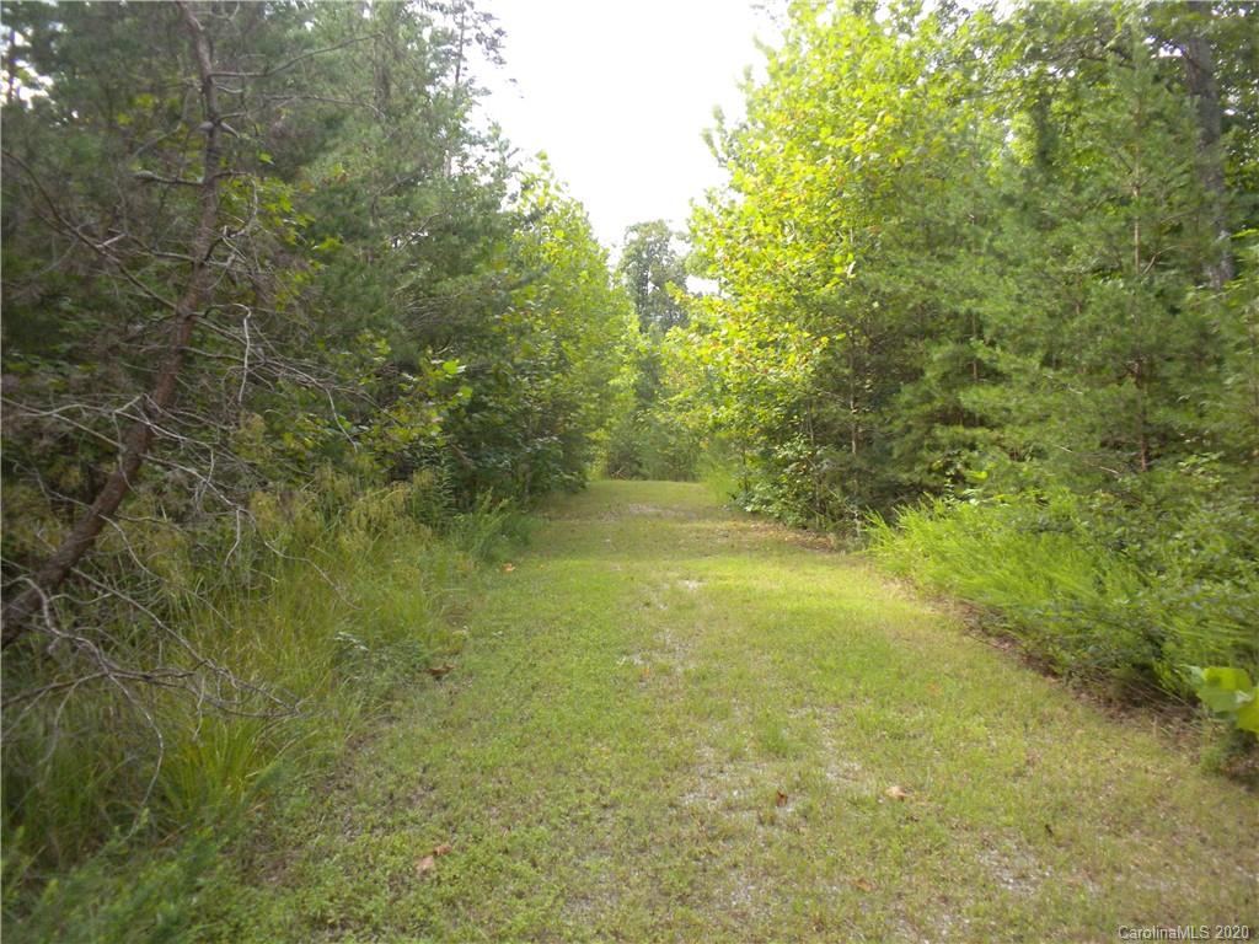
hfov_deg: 50.1
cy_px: 472
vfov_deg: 38.7
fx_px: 1346
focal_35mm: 37
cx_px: 630
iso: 331
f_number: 3.5
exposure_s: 1/500
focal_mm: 6.6
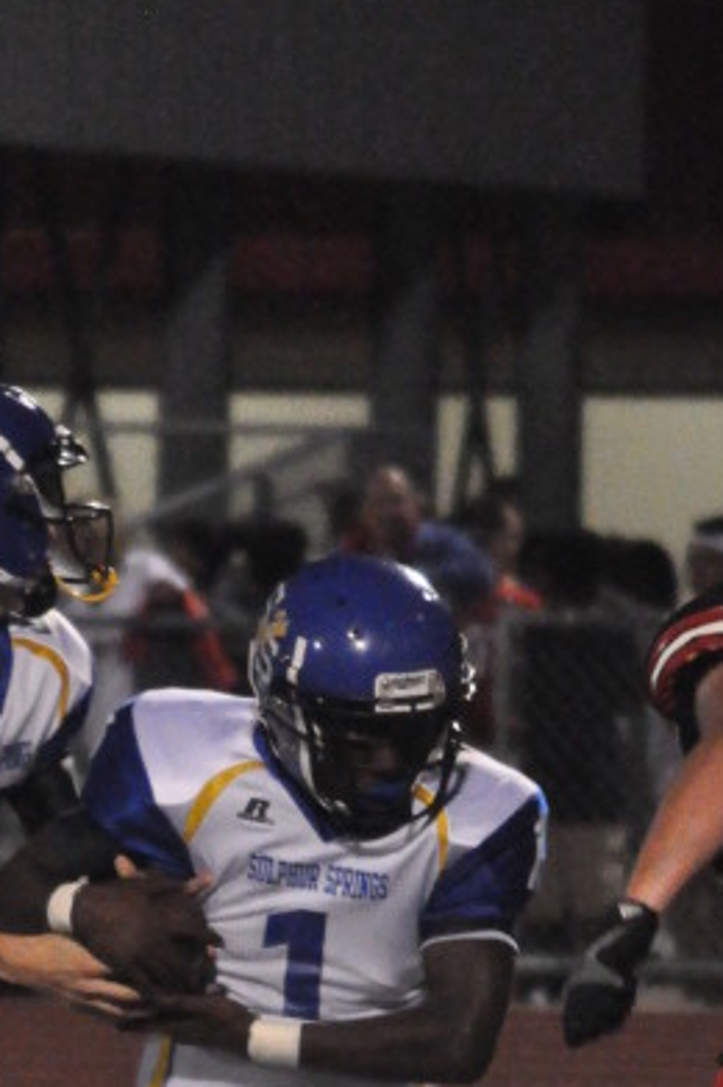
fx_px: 23145
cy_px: 1084
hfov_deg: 1.8
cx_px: 125
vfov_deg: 2.7
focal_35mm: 767
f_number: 5.6
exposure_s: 1/320
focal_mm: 200
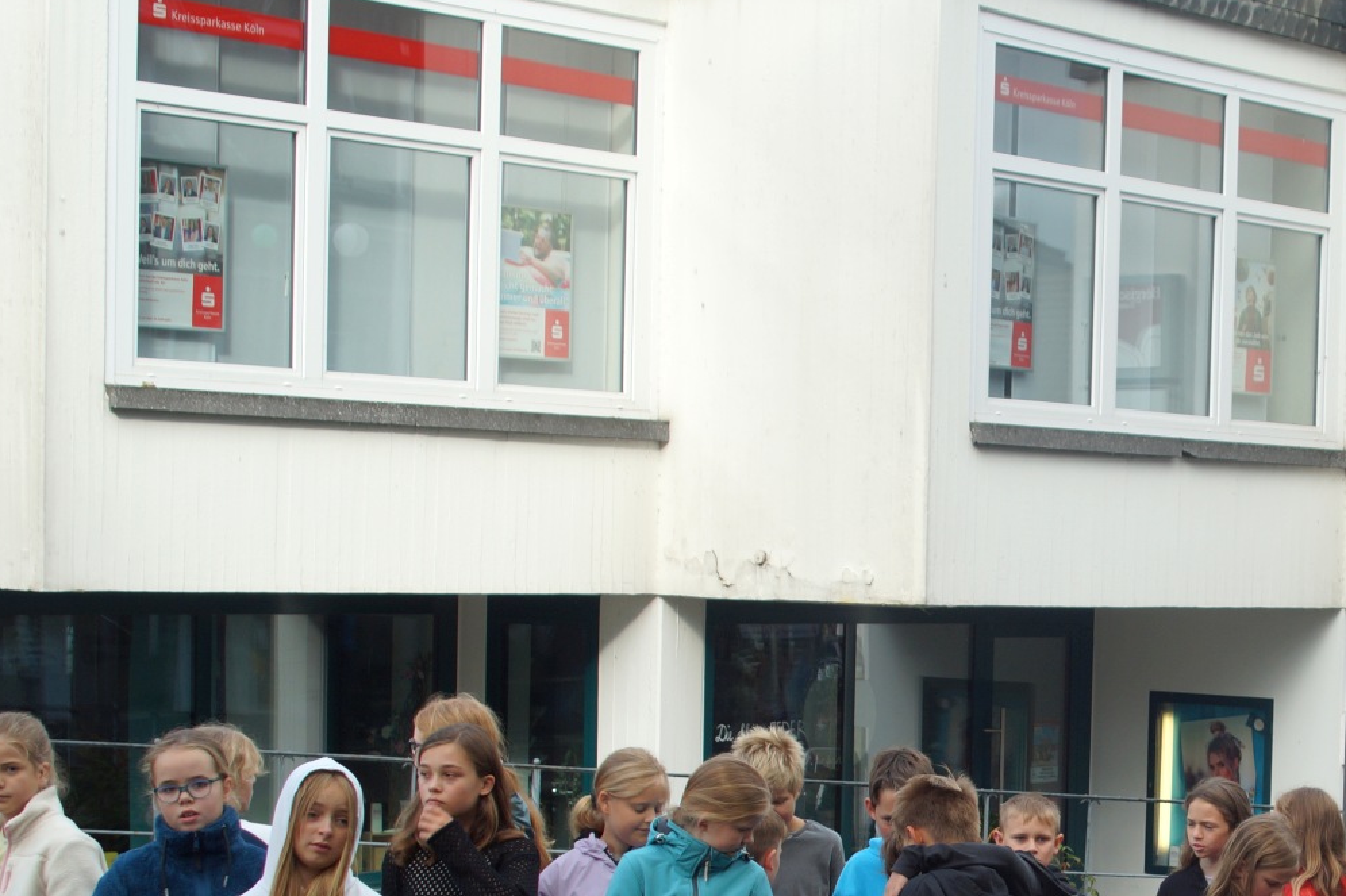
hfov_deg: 24.5
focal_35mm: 81
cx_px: 1173
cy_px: 830
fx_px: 3027
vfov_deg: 16.6
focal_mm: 28
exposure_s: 1/125
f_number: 5.6
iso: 100
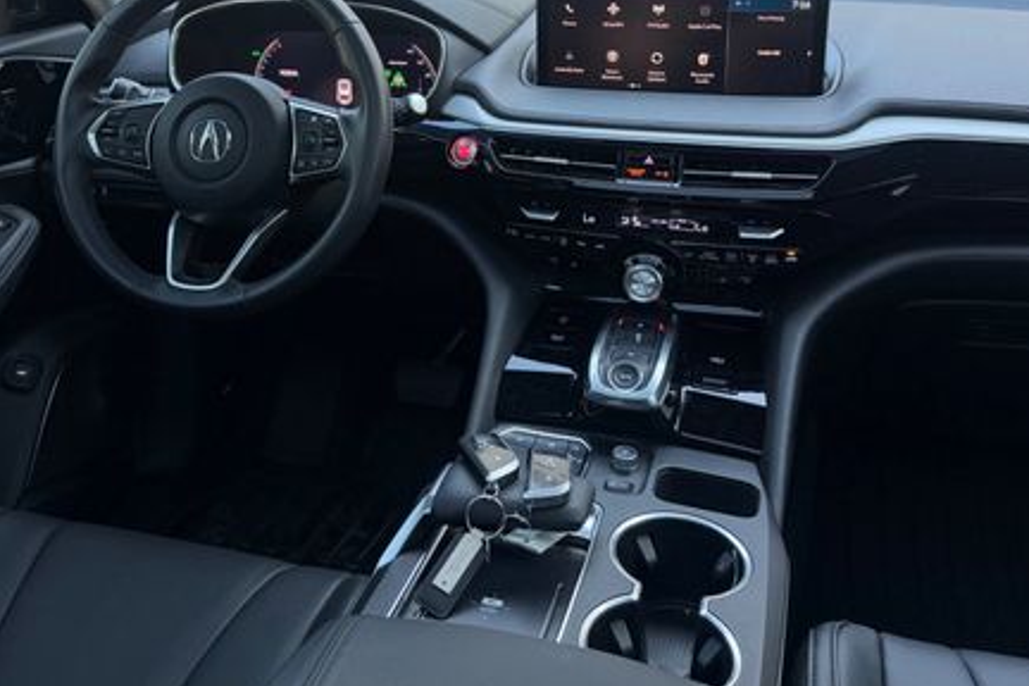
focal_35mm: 37
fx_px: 1058
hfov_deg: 51.8
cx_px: 455
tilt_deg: -12.7
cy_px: 143
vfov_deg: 34.9
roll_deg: +0.6
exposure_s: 1/121
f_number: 1.78
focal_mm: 6.76
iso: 200
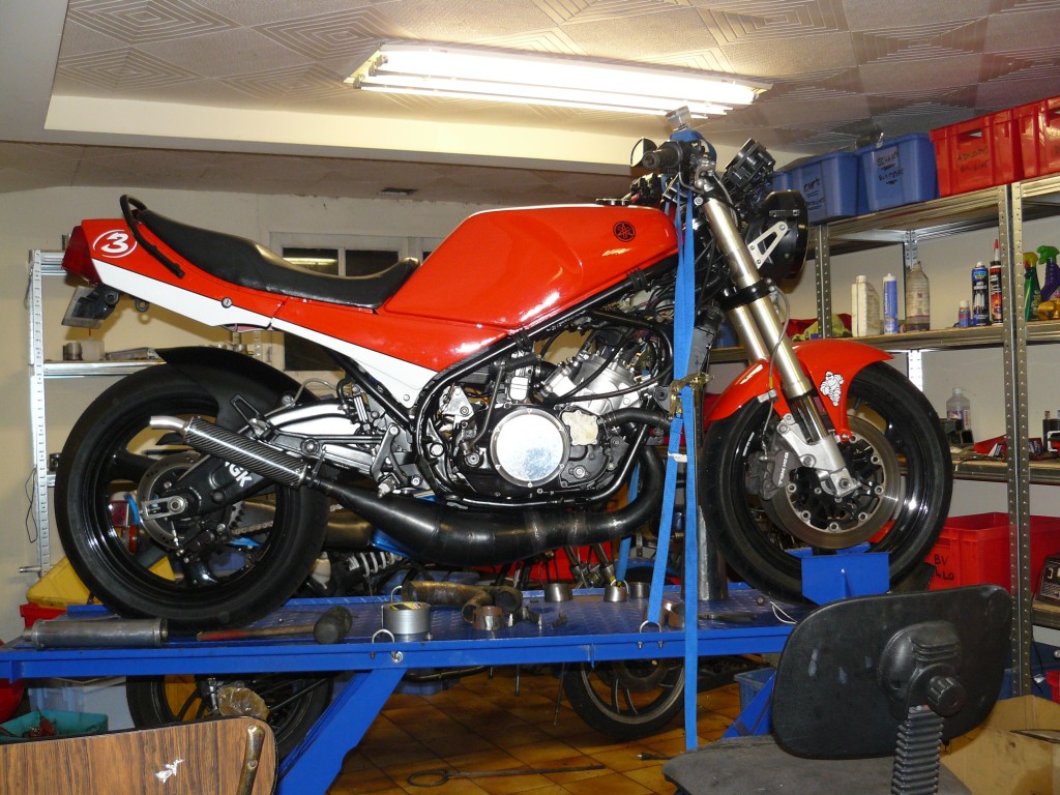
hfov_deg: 49.0
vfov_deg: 37.7
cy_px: 398
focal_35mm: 38
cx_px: 530
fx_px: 1164
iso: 160
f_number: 2.8
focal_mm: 6.4
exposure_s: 1/30
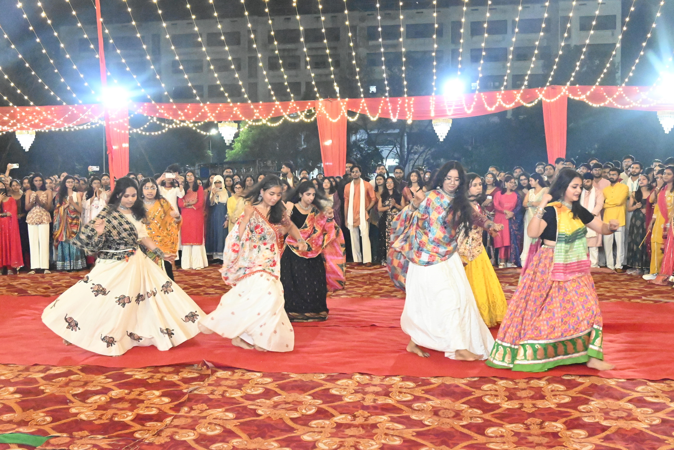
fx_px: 702
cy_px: 225
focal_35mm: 38
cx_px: 337
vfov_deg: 35.5
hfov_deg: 51.3
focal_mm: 25
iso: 25600
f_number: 7.1
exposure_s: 1/125
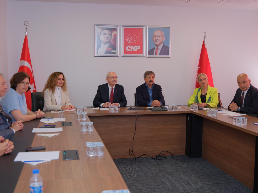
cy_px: 96
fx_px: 313
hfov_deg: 44.8
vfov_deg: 34.3
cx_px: 129
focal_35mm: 42
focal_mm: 52.7
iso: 800
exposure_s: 1/100
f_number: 5.6
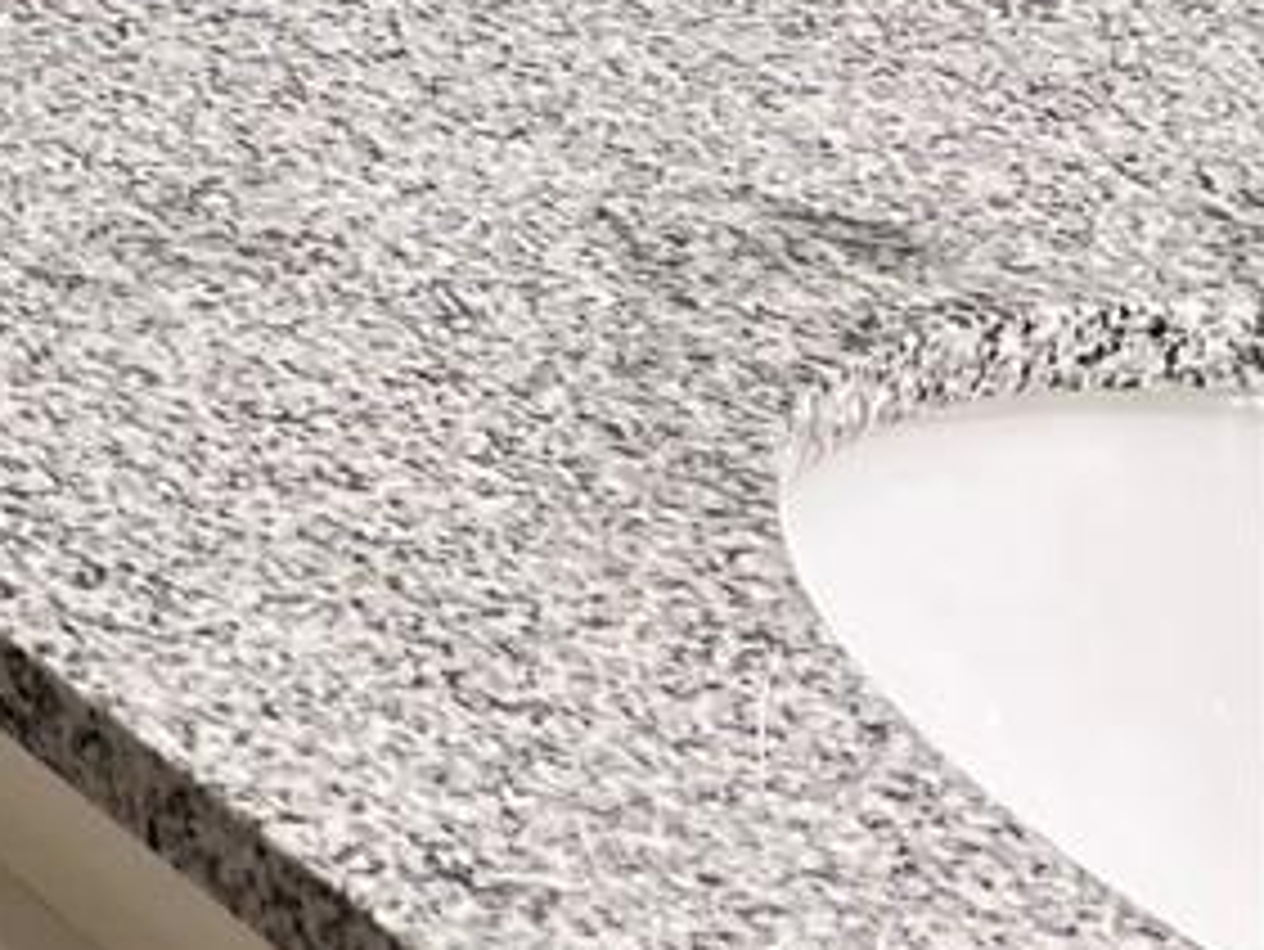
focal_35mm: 148
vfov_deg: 9.4
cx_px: -2330
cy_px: -968
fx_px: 5407
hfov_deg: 10.3
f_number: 1.6
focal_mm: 5.1
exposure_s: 1/120
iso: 100
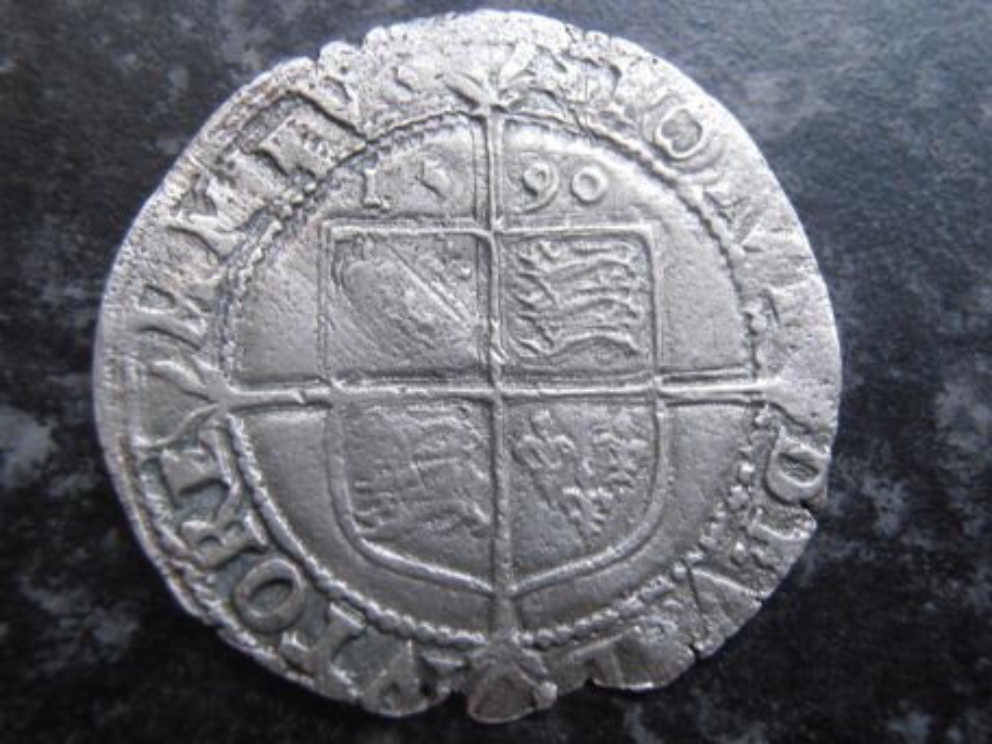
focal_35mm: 37
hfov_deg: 50.1
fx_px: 1060
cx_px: 496
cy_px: 372
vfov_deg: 38.7
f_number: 3.9
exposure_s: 1/4
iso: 125
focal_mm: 6.61
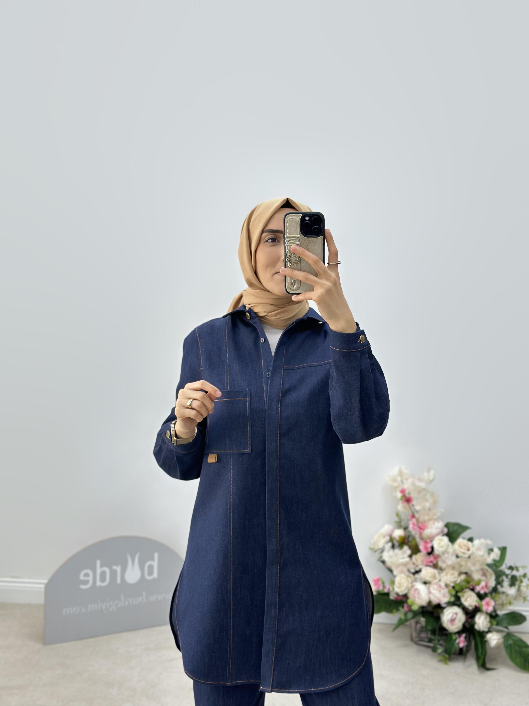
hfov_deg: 30.3
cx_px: 264
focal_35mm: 48
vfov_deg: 39.7
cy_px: 353
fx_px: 978
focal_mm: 6.86
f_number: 1.78
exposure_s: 1/193
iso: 80
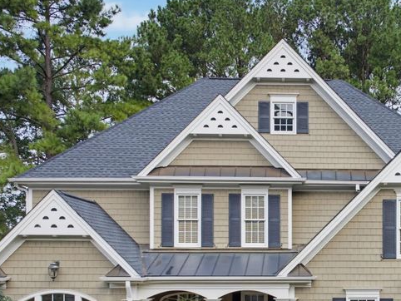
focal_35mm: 51
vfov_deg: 27.4
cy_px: 277
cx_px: 309
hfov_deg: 36.5
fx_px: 591
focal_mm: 12.3
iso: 290
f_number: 2.8
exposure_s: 1/500
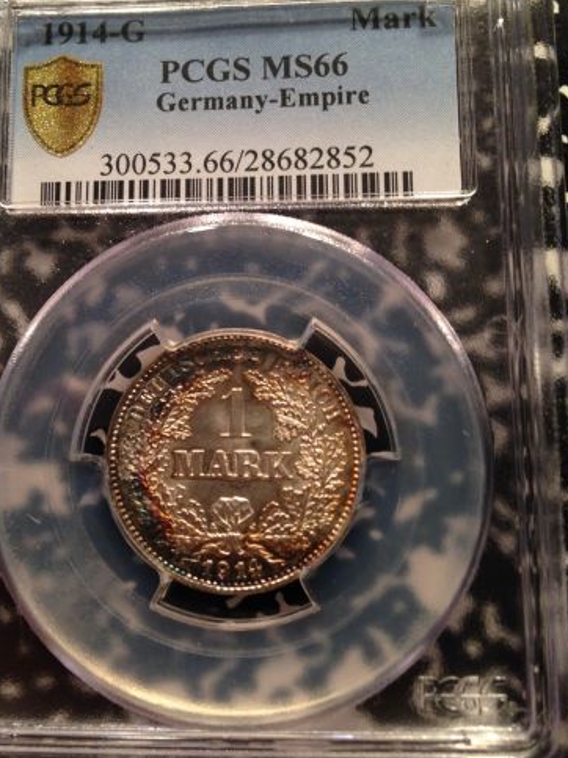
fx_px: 897
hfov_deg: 35.0
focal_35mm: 41
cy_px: 331
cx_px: 237
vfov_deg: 45.7
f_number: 2.4
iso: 80
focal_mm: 4.12
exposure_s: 1/20
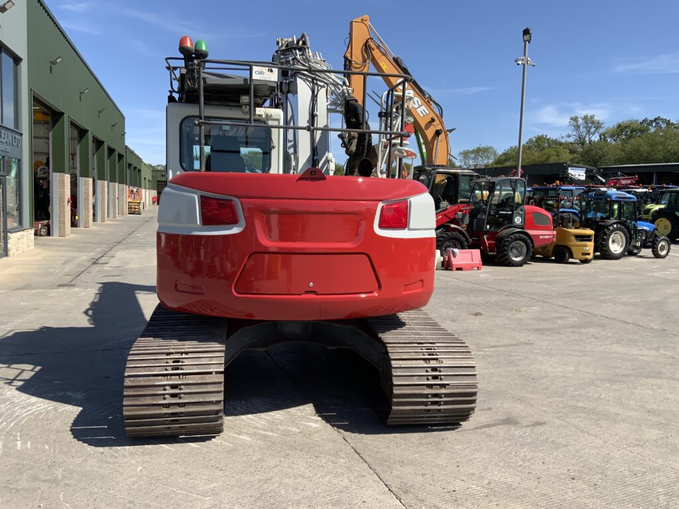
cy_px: 254
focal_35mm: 29
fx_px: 569
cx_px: 340
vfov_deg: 48.2
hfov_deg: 61.7
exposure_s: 1/1490
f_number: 1.8
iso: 16
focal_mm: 3
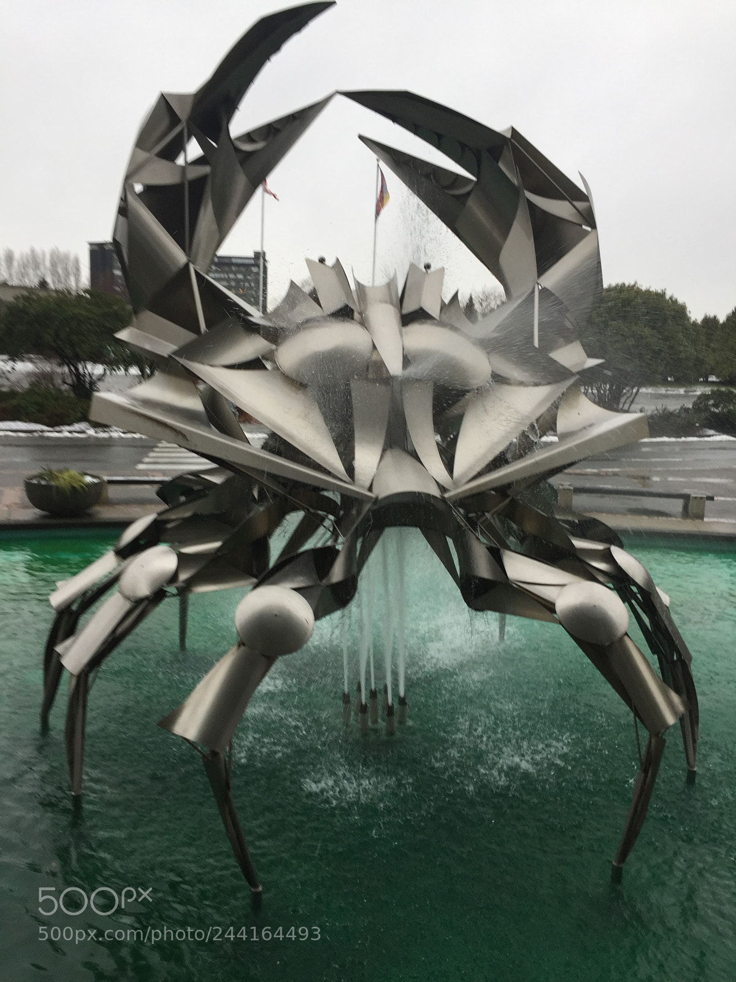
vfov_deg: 61.7
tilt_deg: -6.7
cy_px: 491
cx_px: 368
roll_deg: -2.1
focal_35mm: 29
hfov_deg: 48.2
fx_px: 822
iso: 40
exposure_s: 1/60
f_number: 2.2
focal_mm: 4.15
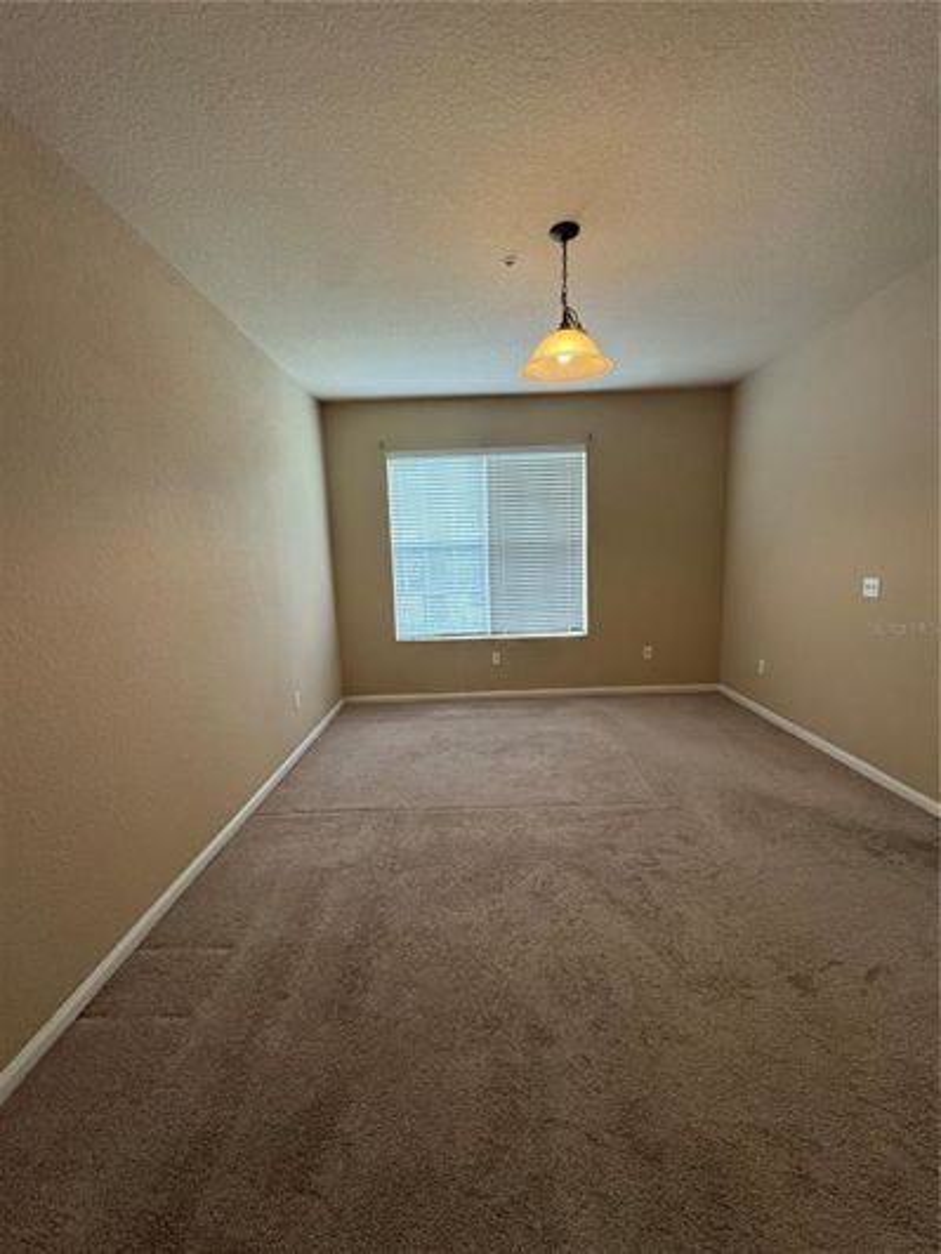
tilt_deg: -8.4
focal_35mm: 14
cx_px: 470
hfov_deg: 85.7
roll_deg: +3.0
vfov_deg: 102.1
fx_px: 507
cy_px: 627
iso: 200
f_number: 2.2
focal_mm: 2.22
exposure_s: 1/120
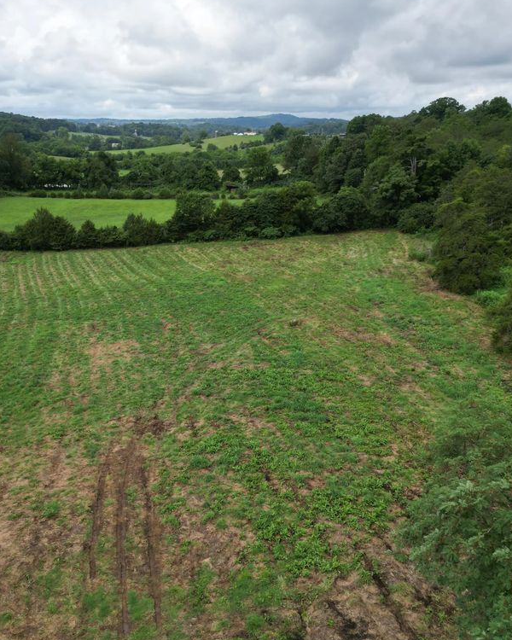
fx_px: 606
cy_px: 316
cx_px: 217
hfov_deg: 45.6
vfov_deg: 55.7
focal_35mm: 32
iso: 140
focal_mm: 6.72
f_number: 1.7
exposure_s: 1/3000
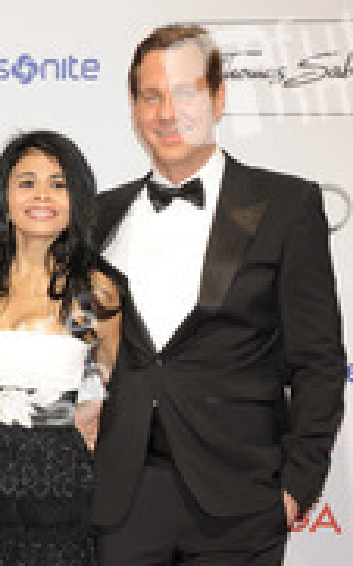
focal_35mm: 99
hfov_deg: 13.1
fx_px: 1525
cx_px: 41
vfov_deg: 20.5
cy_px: 541
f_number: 5.6
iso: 500
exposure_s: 1/160
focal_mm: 44
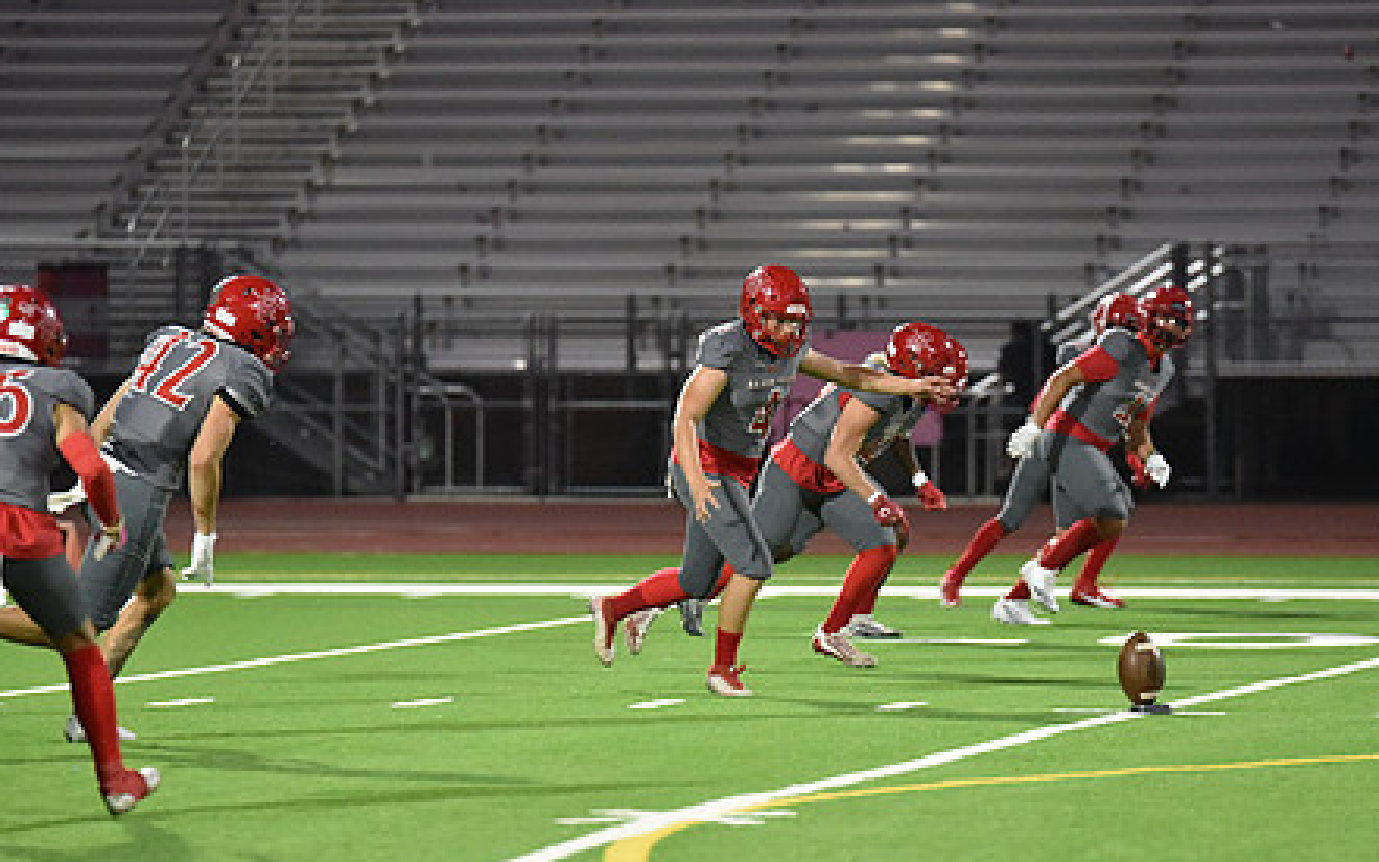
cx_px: 749
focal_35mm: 269
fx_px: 10110
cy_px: 418
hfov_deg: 7.8
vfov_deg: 4.9
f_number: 2.8
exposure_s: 1/1000
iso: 10000
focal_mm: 200
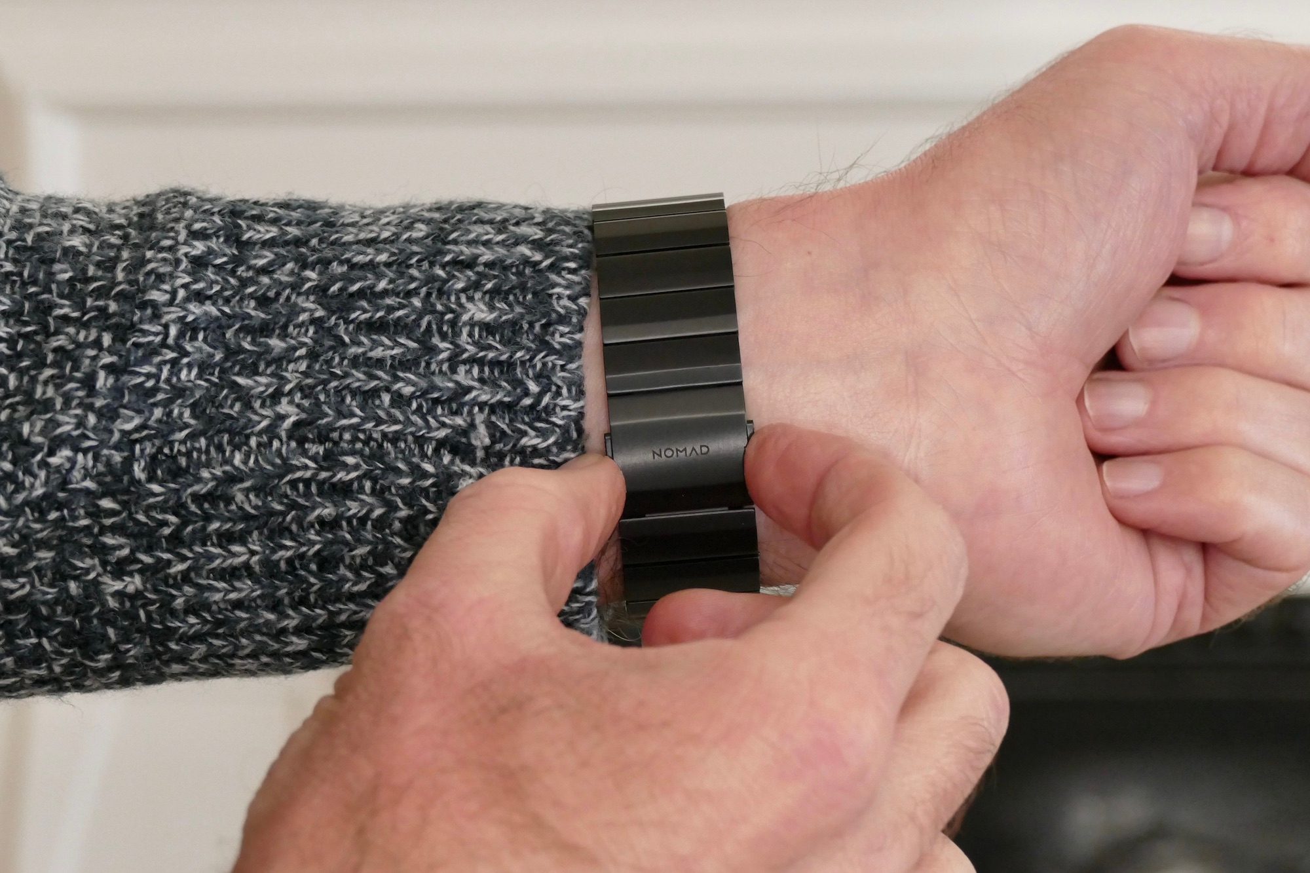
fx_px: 4730
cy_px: 436
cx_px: 655
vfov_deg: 10.5
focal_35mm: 130
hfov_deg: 15.8
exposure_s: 1/30
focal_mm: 47.46
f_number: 4.5
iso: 1600
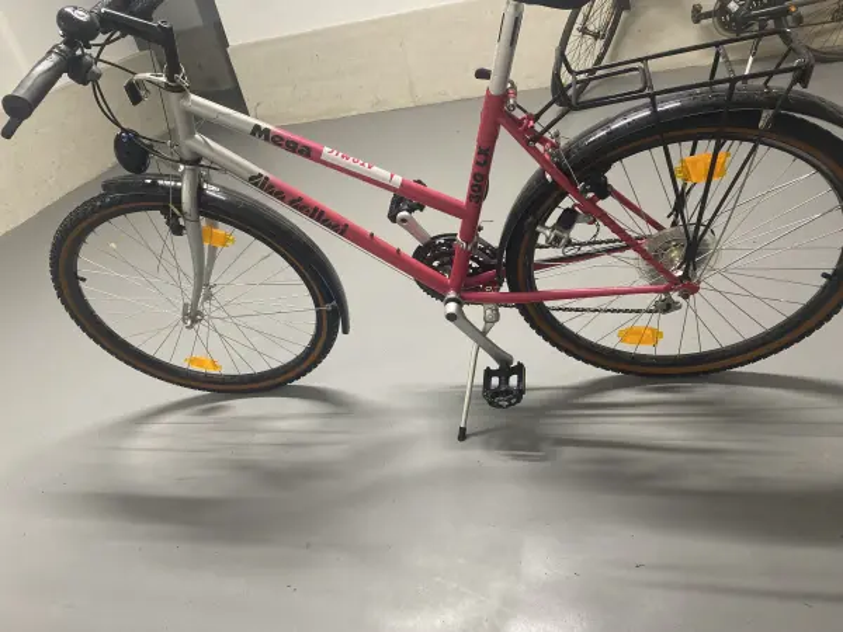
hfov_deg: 67.3
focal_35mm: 26
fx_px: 633
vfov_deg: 53.1
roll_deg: +13.7
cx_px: 422
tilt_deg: -32.4
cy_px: 316
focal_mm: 4.25
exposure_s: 1/50
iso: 125
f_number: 1.8
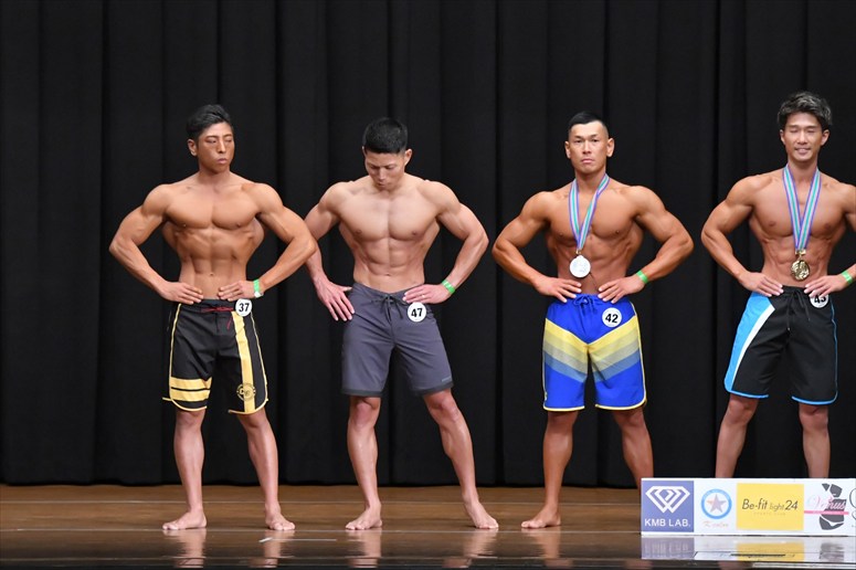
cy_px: 285
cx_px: 428
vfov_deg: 6.8
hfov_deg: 10.2
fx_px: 4801
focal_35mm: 202
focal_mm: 135
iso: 8000
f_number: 5.6
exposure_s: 1/400
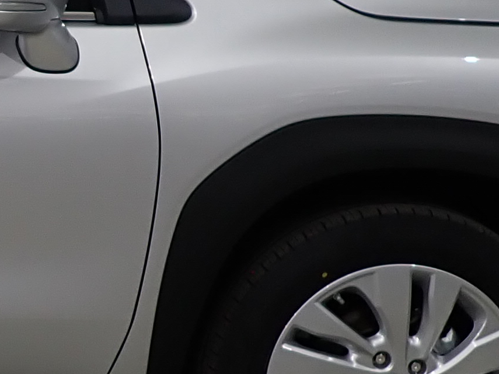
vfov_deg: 12.6
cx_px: -288
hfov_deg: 15.3
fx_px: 1686
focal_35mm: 117
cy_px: 44
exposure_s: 1/100
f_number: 2
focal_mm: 4.5
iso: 100
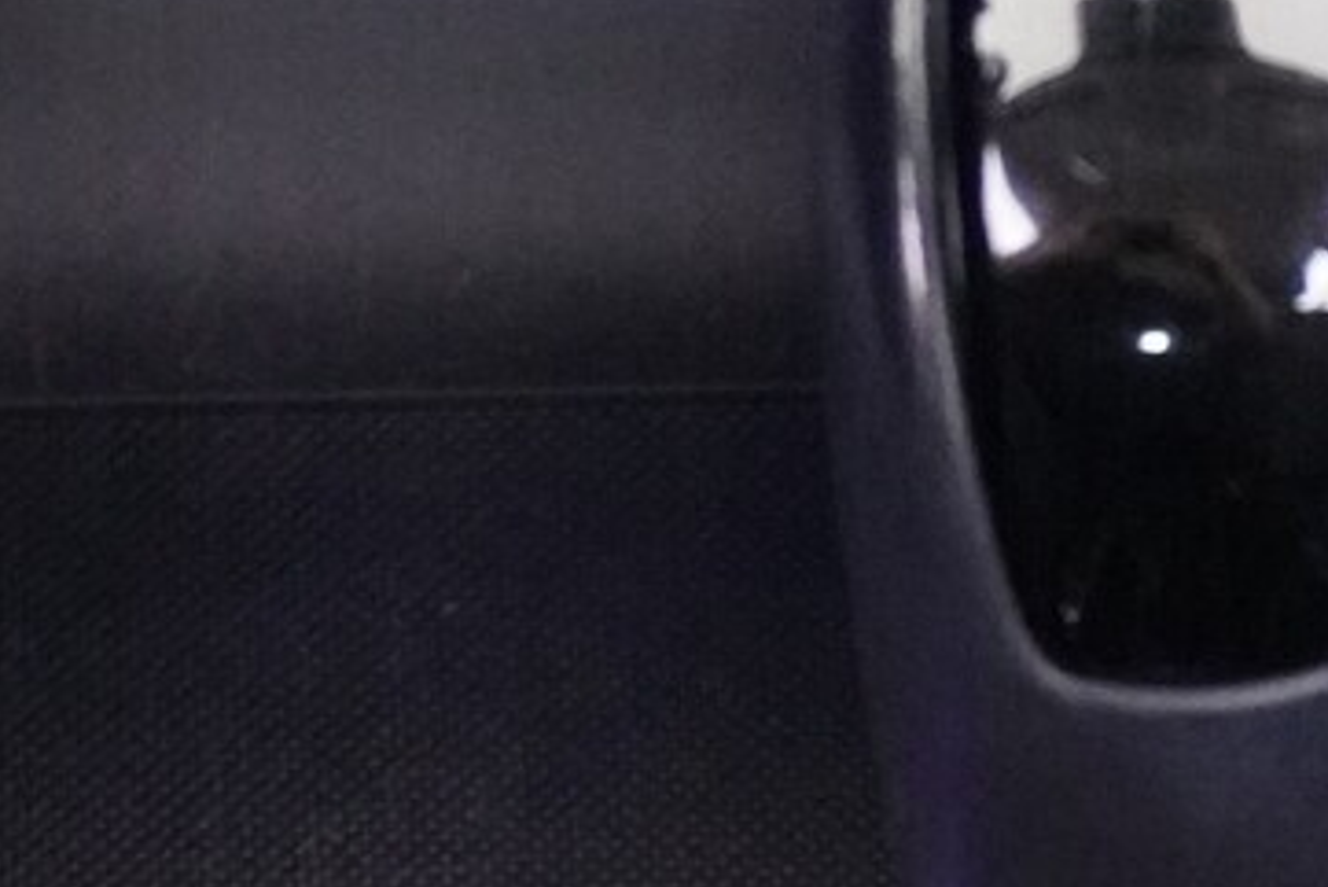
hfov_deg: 11.7
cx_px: 1203
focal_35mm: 175
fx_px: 6458
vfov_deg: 7.7
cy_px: 1432
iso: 6400
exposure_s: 1/8
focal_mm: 26
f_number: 4.5
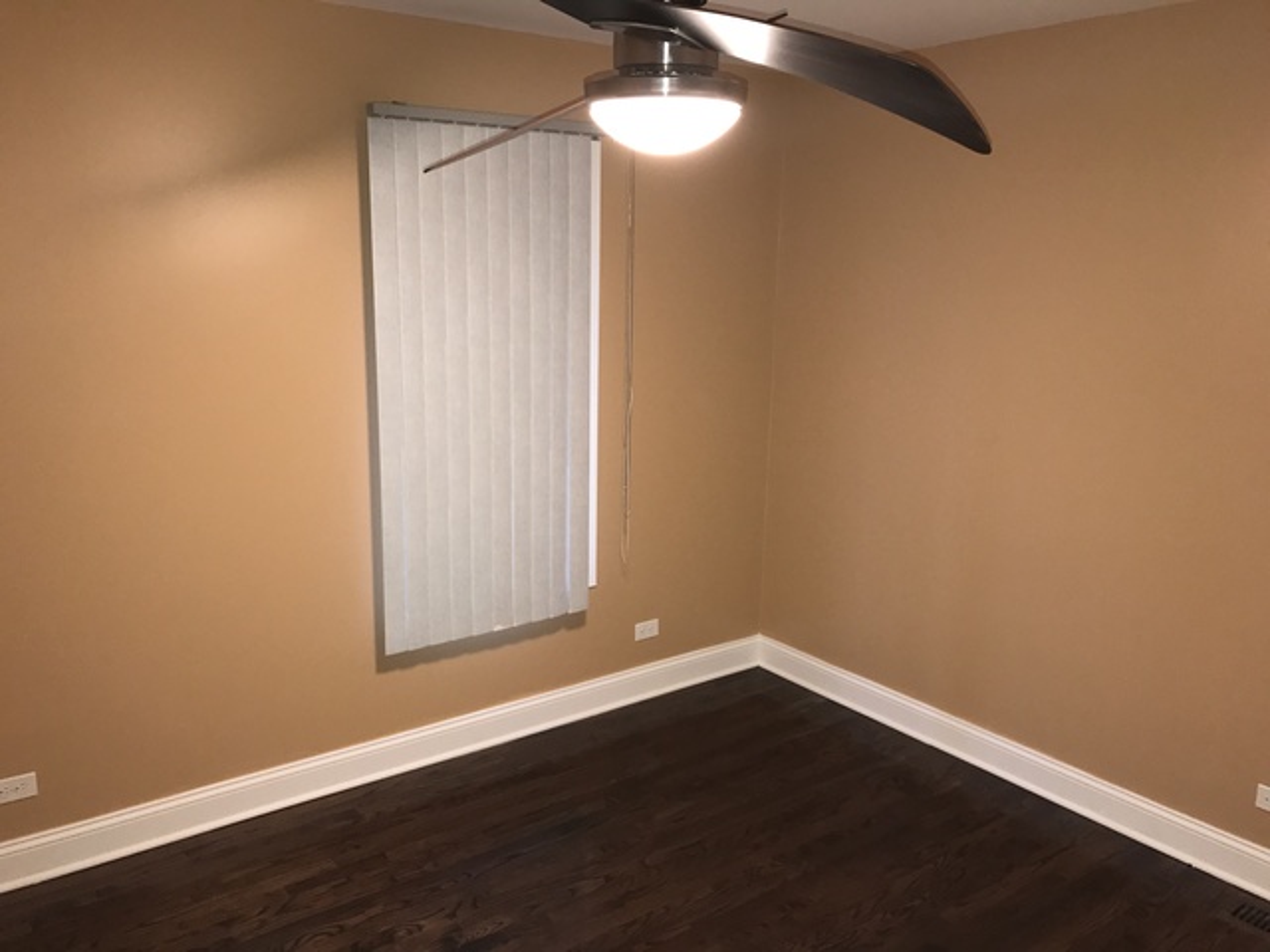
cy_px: 476
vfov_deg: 49.7
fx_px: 1027
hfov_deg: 63.4
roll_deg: -1.1
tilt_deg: -12.8
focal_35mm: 28
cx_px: 635
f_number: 1.8
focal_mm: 3.99
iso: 100
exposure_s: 1/24
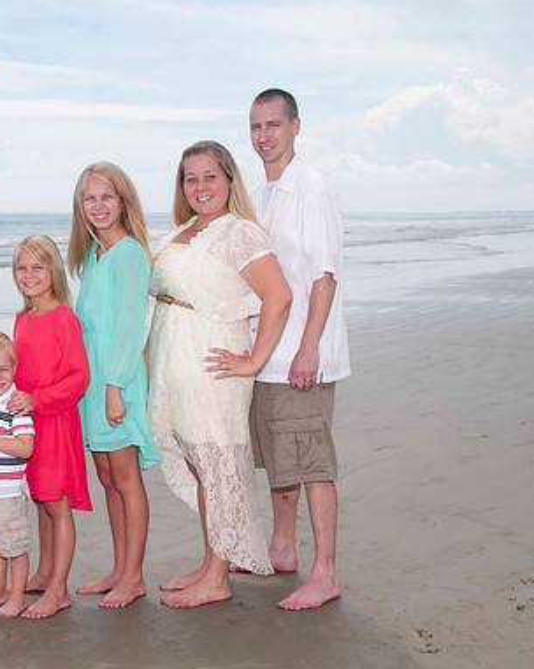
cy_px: 334
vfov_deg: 31.5
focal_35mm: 60
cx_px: 100
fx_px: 1187
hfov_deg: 24.9
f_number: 13
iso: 100
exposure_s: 1/250
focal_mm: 28
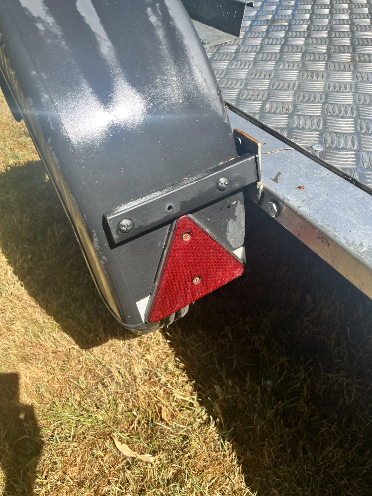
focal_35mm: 26
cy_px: 248
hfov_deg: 53.1
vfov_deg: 67.3
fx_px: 373
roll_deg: -2.7
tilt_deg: -43.2
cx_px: 186
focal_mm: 5.1
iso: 50
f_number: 1.6
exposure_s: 1/1517
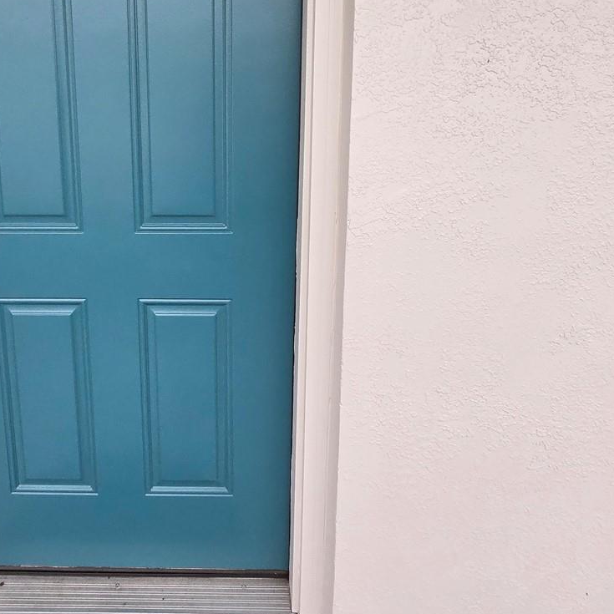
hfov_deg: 62.0
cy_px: 172
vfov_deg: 60.3
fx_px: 502
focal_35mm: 25
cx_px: 229
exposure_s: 1/2000
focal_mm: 2.2
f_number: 2.2
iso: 160
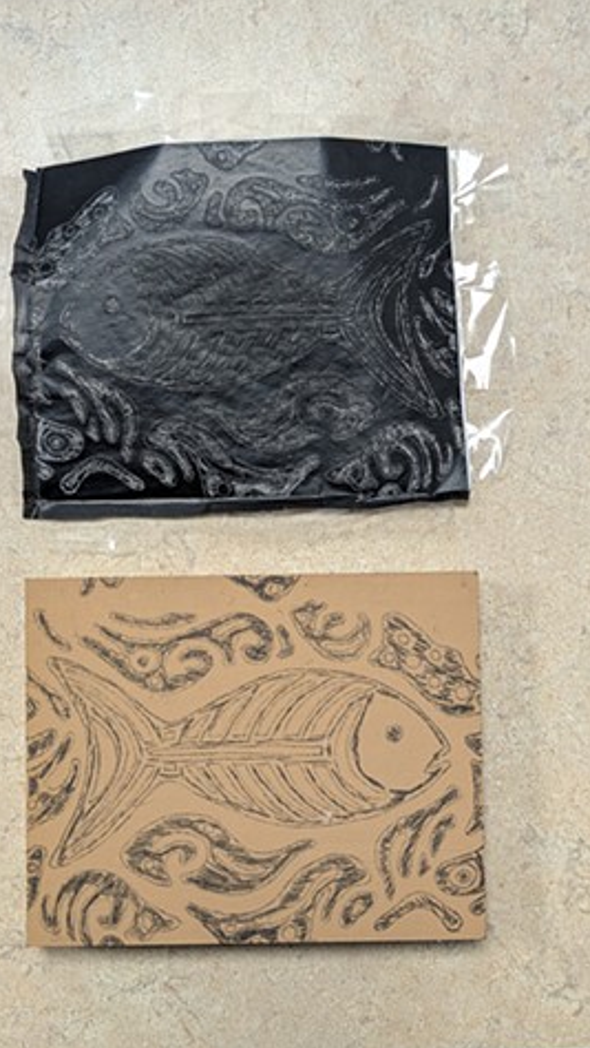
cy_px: 524
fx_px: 1472
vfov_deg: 39.2
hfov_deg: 22.7
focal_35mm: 53
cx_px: 268
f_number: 1.9
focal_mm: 6.8
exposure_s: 1/60
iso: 120
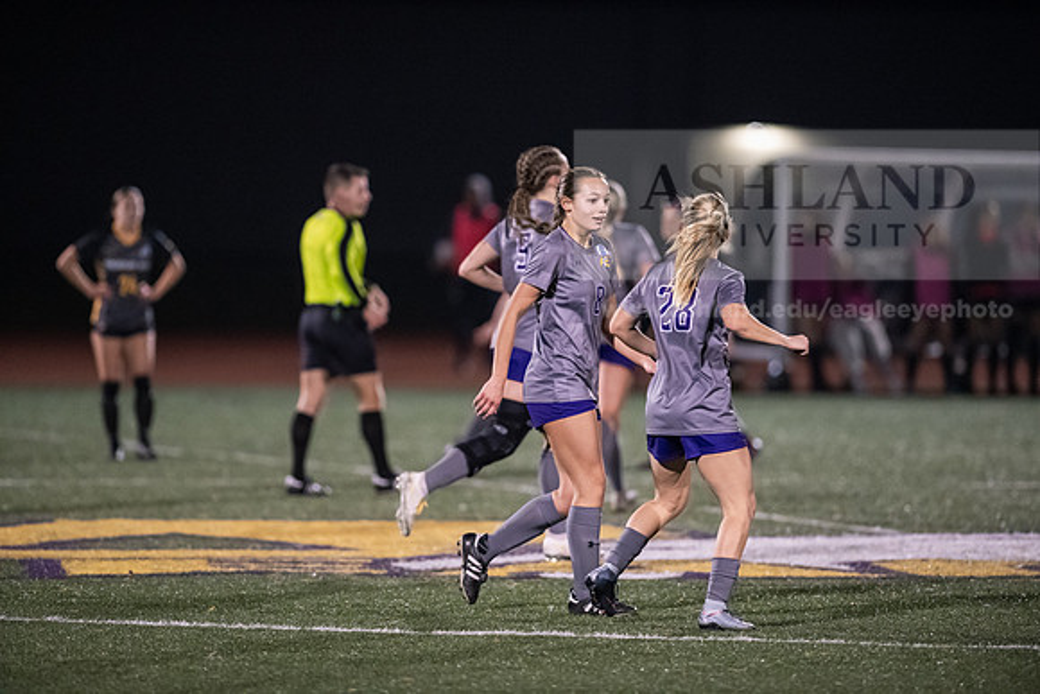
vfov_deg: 4.6
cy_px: 347
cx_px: 520
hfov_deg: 6.9
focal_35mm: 300
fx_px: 8668
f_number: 2.8
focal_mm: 300
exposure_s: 1/800
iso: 8000
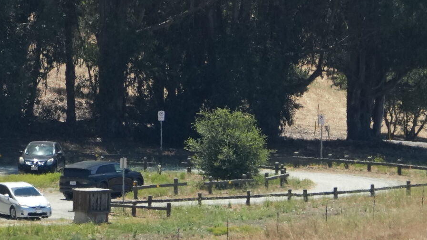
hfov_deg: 2.2
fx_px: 11129
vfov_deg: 1.2
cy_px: -117
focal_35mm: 983
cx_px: 252
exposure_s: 1/1600
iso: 640
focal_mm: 195
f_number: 6.3
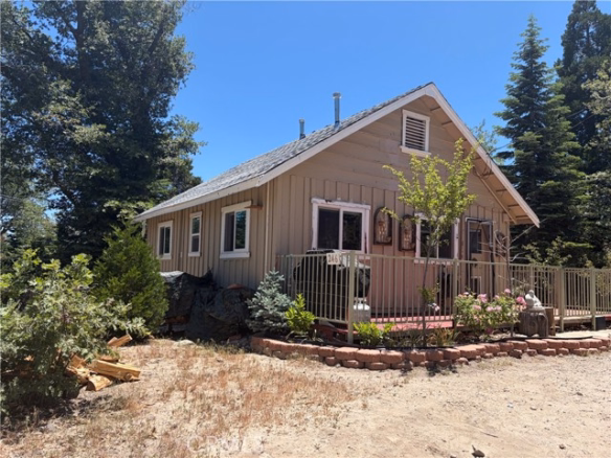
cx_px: 306
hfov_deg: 67.3
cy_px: 229
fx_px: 459
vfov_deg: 53.1
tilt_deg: +5.2
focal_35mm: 26
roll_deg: -1.7
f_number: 1.6
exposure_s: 1/2639
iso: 50
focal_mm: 5.96
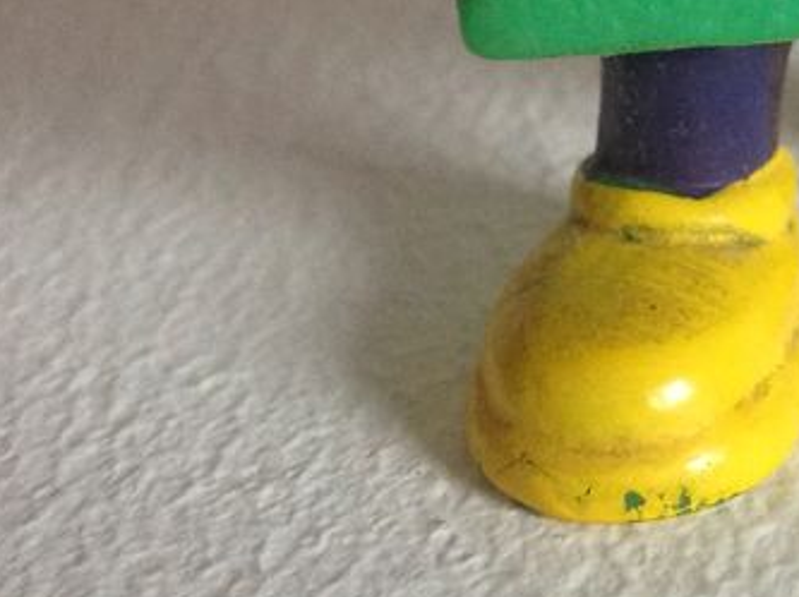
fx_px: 2421
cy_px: -277
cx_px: 840
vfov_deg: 13.3
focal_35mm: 105
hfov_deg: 18.2
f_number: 2.4
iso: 200
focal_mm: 4.28
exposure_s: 1/15
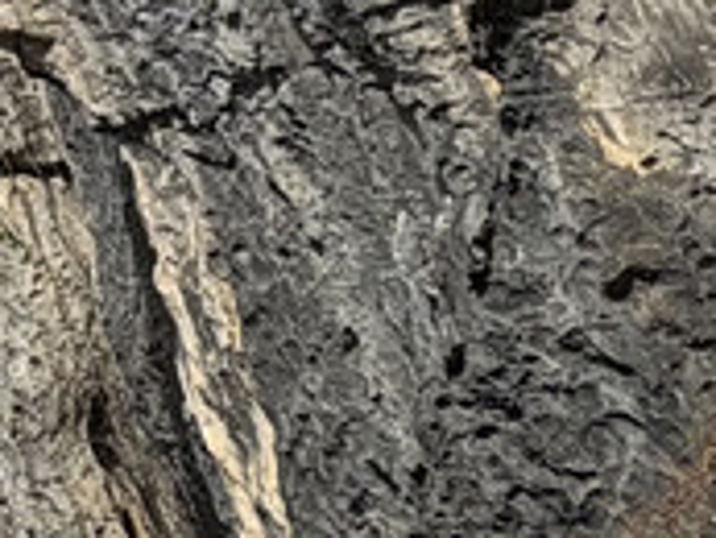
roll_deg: +2.0
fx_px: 2008
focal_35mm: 97
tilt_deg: +36.2
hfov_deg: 15.7
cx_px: -745
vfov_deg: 12.8
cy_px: -617
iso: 50
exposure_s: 1/2874
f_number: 2.2
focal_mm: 2.22
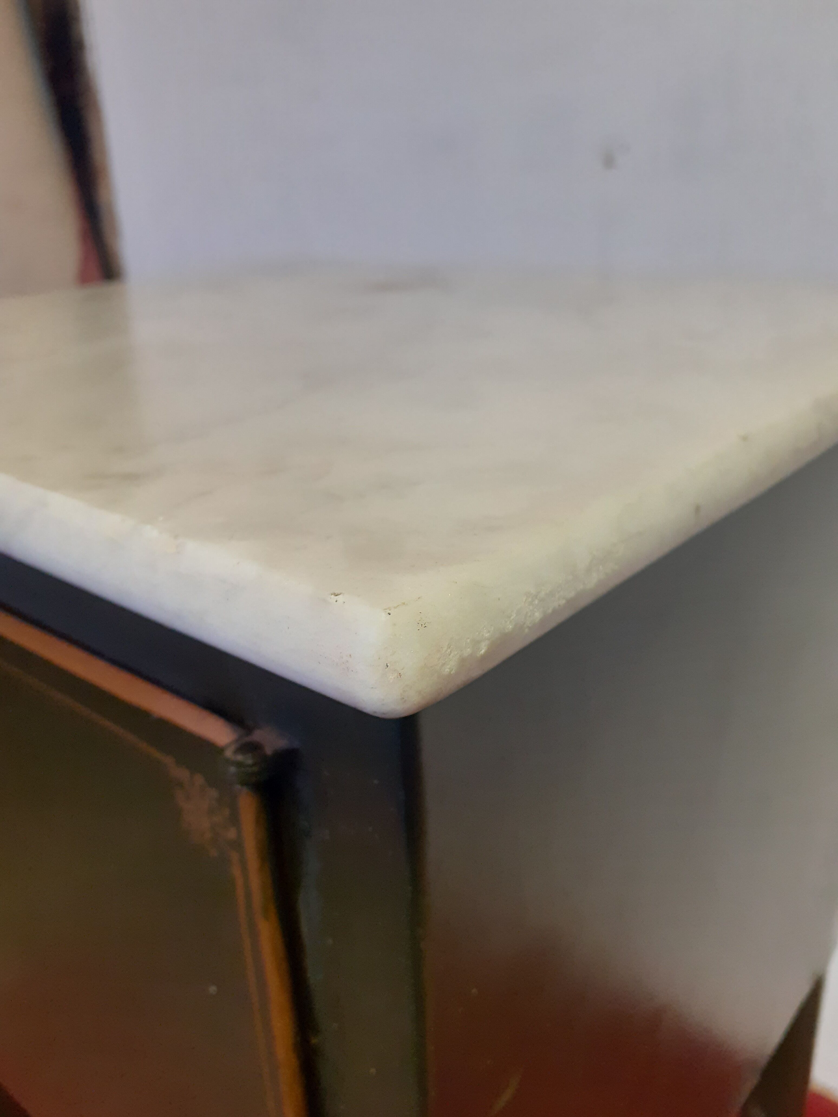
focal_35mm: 27
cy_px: 558
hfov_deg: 51.4
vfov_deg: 65.3
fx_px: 872
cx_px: 419
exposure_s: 1/50
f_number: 1.9
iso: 250
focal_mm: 3.6
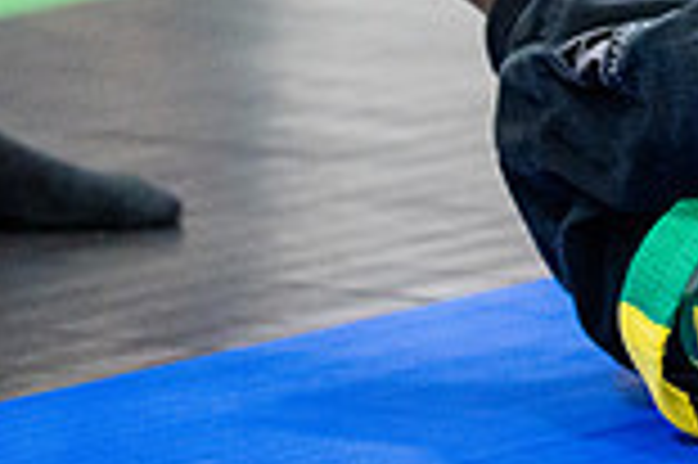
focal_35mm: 749
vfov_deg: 1.8
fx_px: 14507
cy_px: -358
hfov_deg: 2.8
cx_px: 977
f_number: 2.8
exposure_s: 1/500
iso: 5000
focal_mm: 200
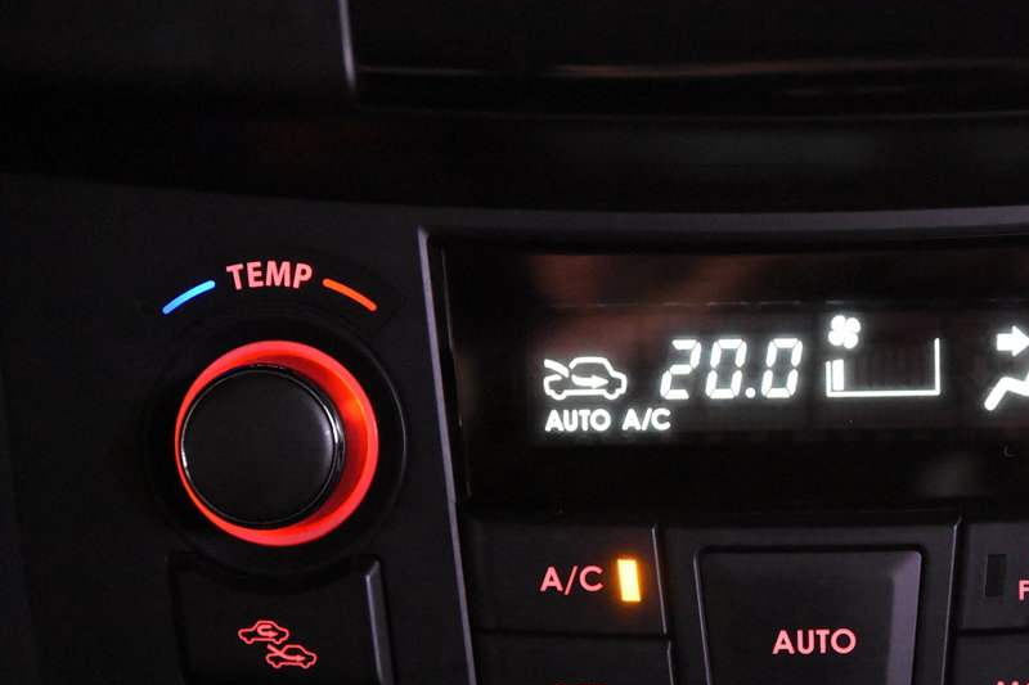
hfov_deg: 12.2
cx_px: 813
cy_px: 454
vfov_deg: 8.2
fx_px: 4801
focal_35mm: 168
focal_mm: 70
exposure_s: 1/125
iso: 11400
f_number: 4
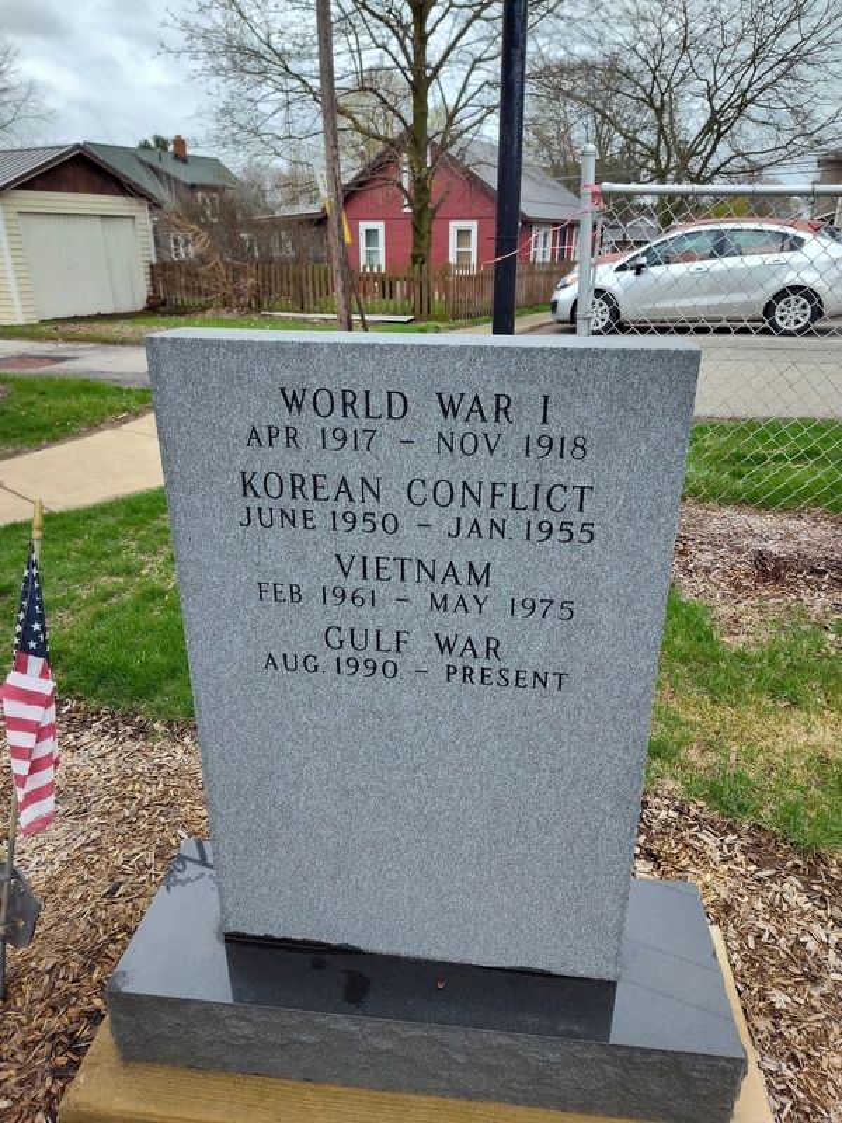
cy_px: 562
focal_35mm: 23
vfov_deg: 73.9
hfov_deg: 58.9
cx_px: 421
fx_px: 746
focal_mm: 5.56
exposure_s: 1/387
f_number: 1.8
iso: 100
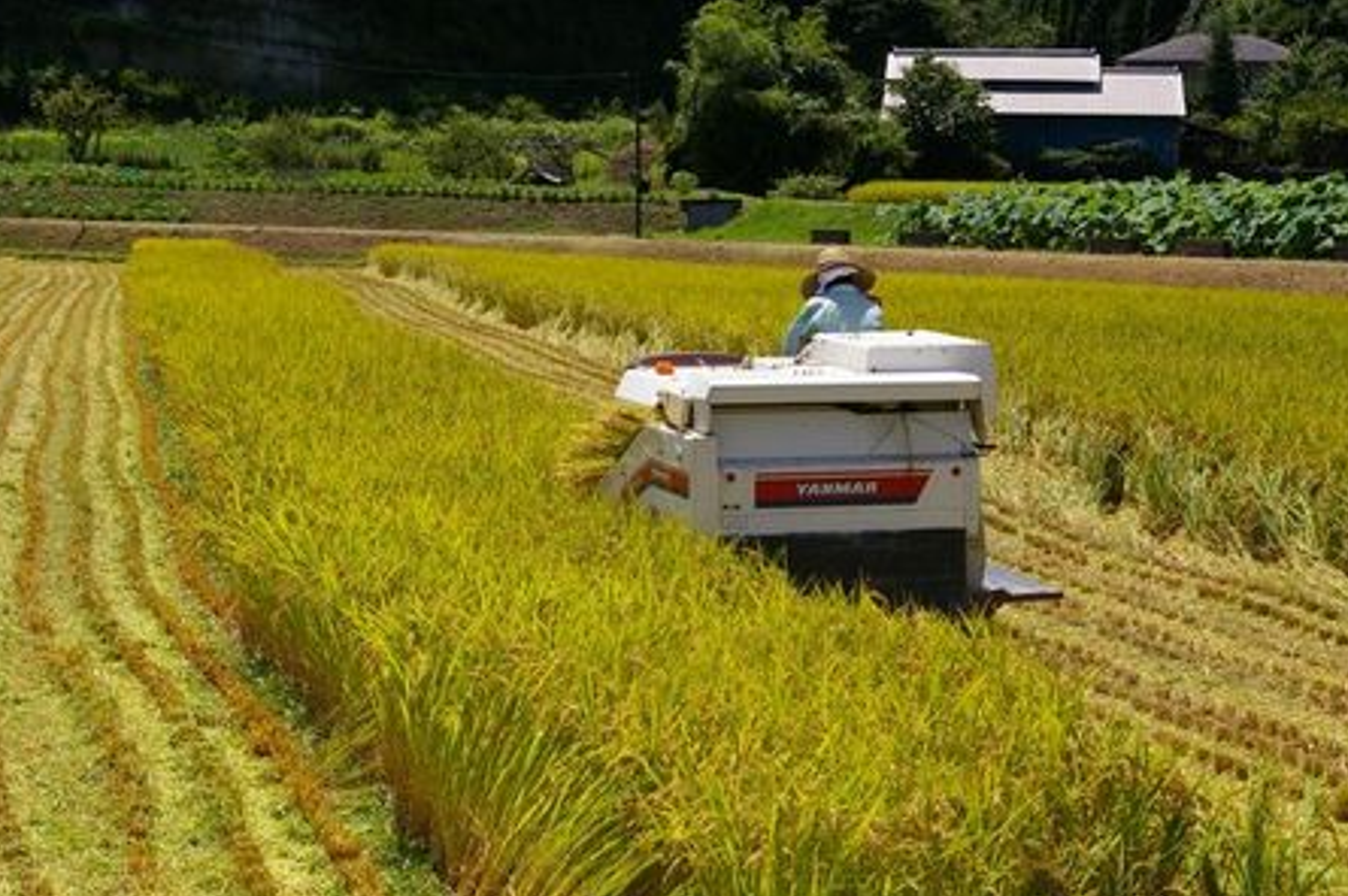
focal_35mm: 74
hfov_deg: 27.5
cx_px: 707
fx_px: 2752
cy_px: 484
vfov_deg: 18.5
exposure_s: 1/350
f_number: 11
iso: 200
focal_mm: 45
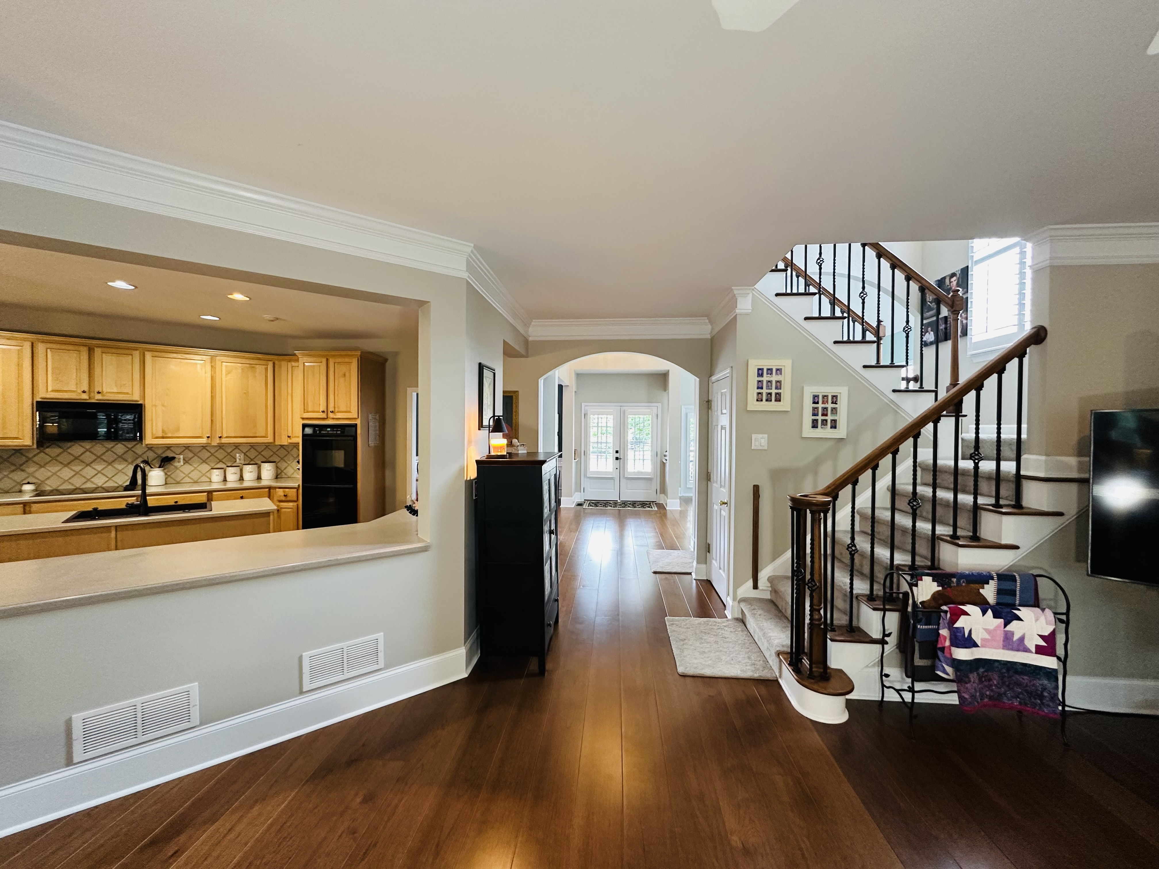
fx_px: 469
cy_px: 434
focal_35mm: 14
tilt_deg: -0.8
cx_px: 580
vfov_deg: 85.7
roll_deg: -1.0
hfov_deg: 102.1
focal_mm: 2.22
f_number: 2.2
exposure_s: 1/60
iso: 250
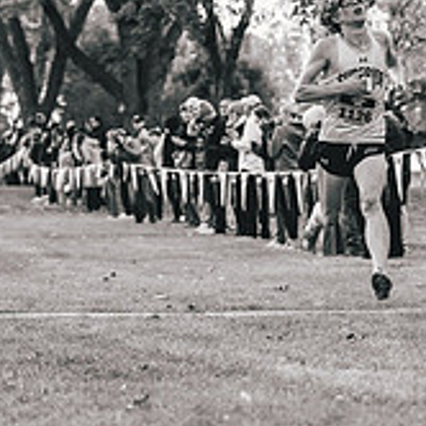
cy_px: 119
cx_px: 318
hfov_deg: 11.5
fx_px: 2116
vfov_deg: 11.5
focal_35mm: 152
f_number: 2
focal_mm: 50
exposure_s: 1/3200
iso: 200
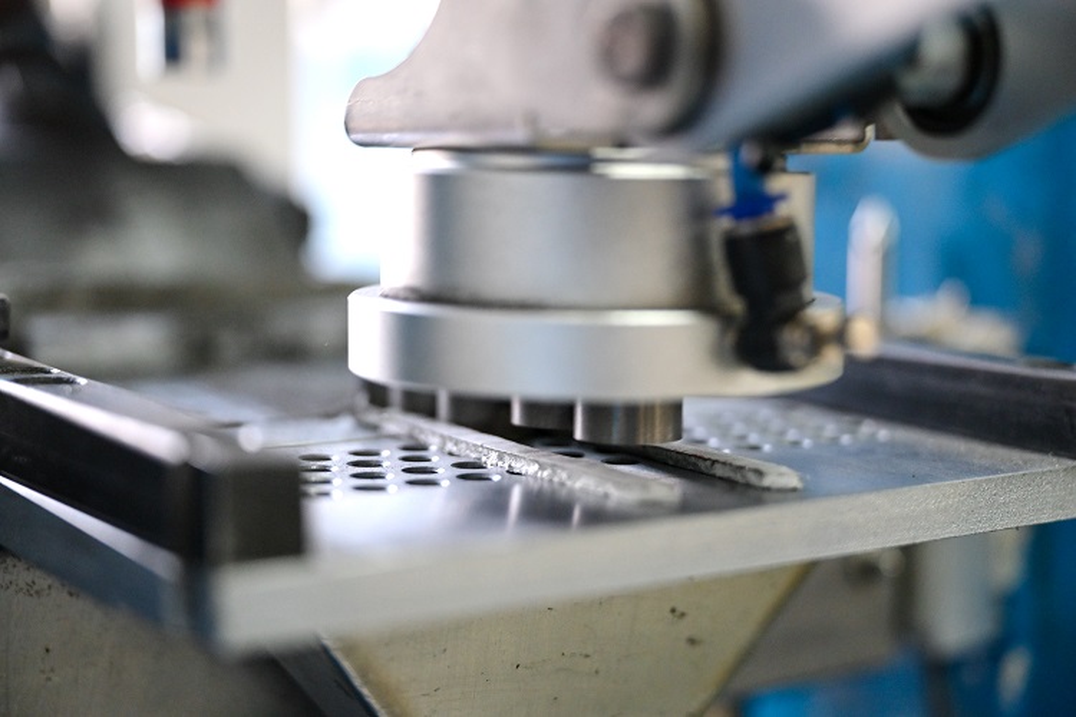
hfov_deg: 33.4
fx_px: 1793
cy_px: 358
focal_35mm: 60
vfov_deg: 22.6
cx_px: 538
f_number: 3.2
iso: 4000
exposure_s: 1/200
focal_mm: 60
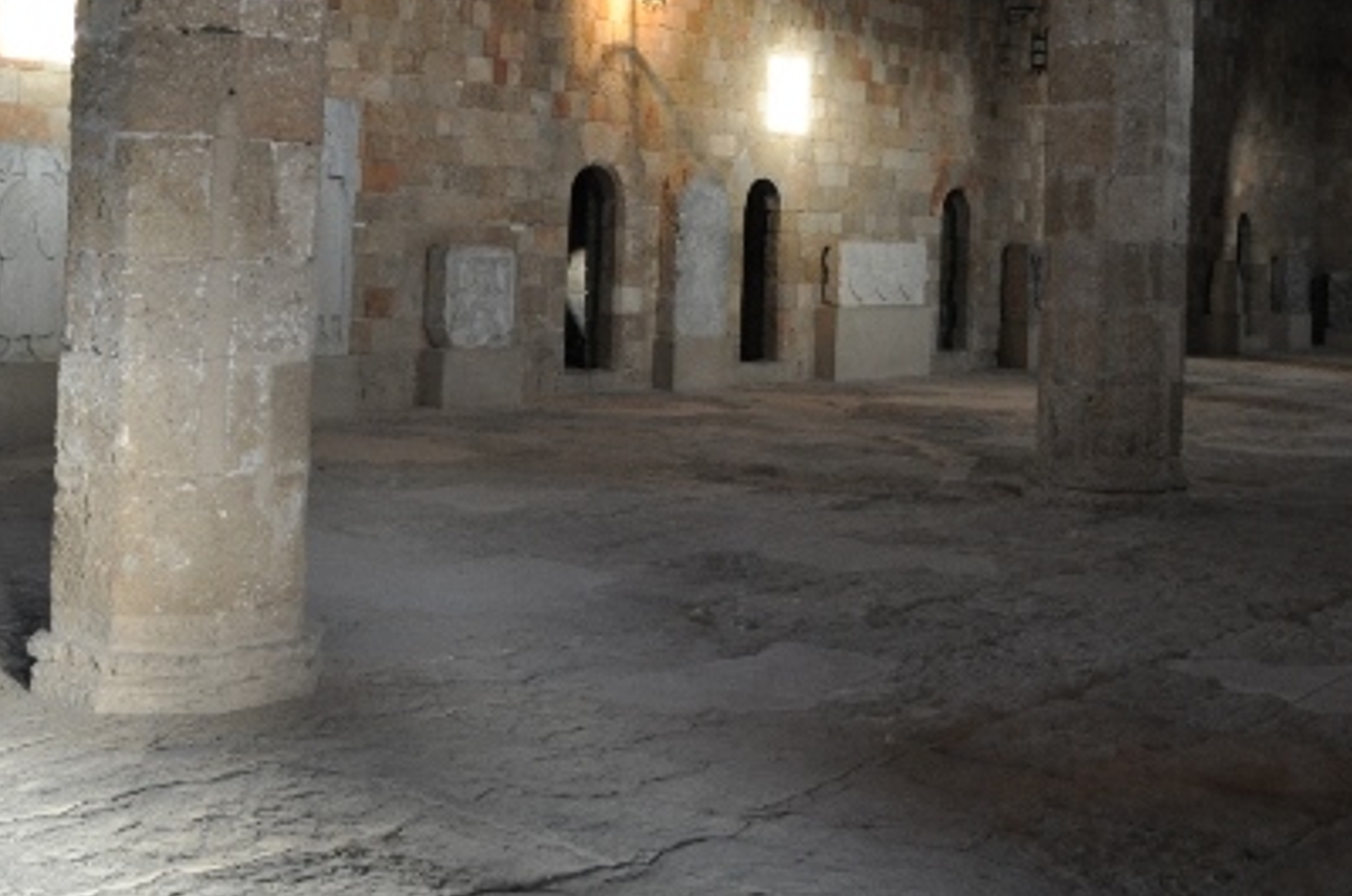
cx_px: 674
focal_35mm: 51
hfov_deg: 39.0
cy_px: 147
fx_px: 1912
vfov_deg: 25.8
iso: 800
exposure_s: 1/50
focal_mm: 18
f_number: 3.5
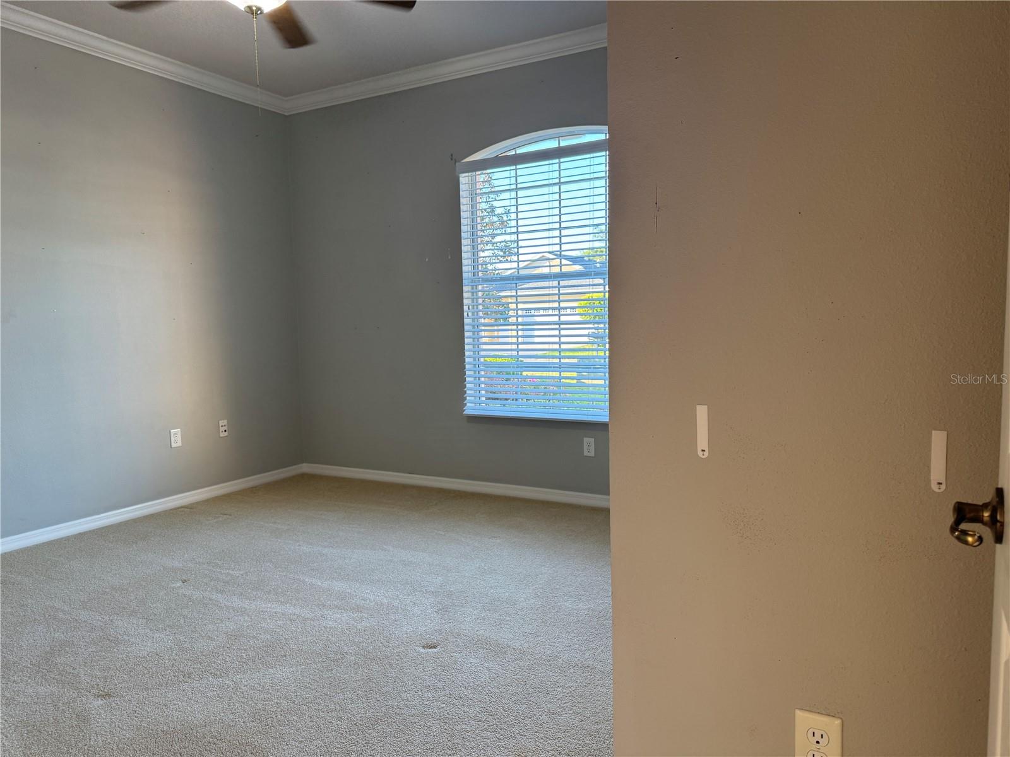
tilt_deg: -6.4
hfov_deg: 71.6
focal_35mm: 24
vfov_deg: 56.8
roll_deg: +1.1
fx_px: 700
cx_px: 505
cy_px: 378
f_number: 1.78
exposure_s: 1/120
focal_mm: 6.76
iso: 125
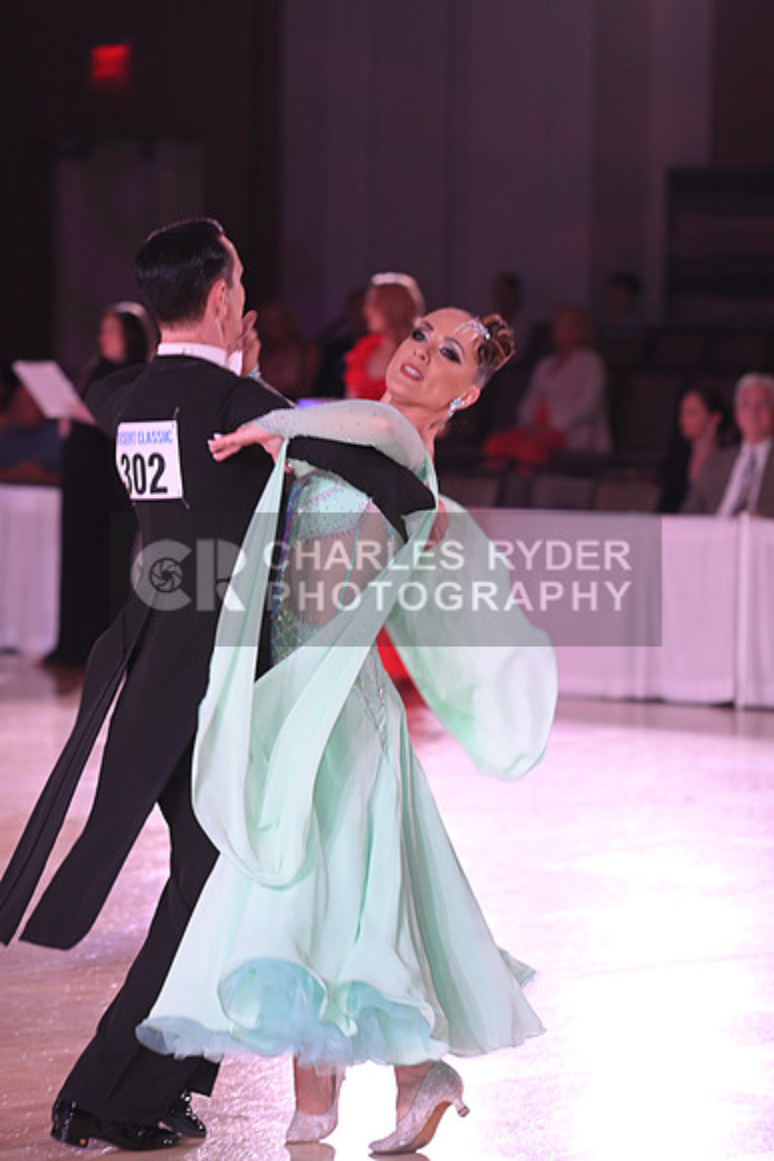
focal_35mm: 165
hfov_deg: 8.3
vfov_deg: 12.4
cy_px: 580
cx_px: 387
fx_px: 5318
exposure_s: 1/200
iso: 1000
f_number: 5
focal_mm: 165
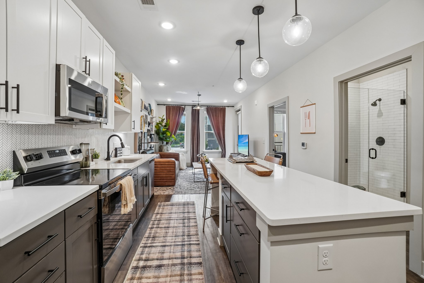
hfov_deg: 100.4
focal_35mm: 15
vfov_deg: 77.3
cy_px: 142
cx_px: 212
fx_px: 177
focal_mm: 10
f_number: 8
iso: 400
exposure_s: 1/20
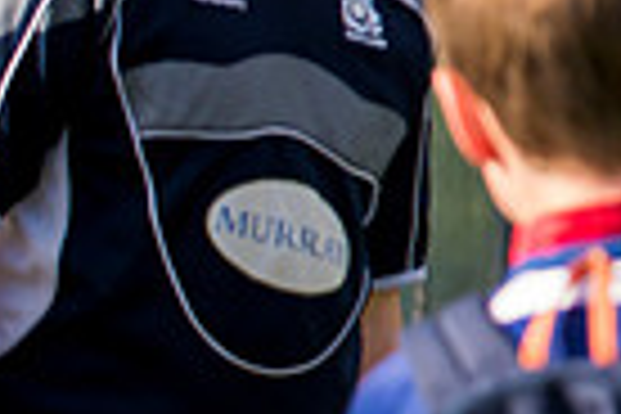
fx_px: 6882
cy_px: -151
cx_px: 1242
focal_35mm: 399
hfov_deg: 5.1
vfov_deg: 3.4
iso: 400
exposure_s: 1/1250
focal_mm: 95
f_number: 4
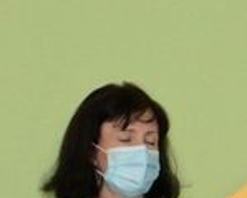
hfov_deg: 5.2
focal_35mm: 369
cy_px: 500
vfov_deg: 4.1
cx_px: 391
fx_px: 2696
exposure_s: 1/250
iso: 800
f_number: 4
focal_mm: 28
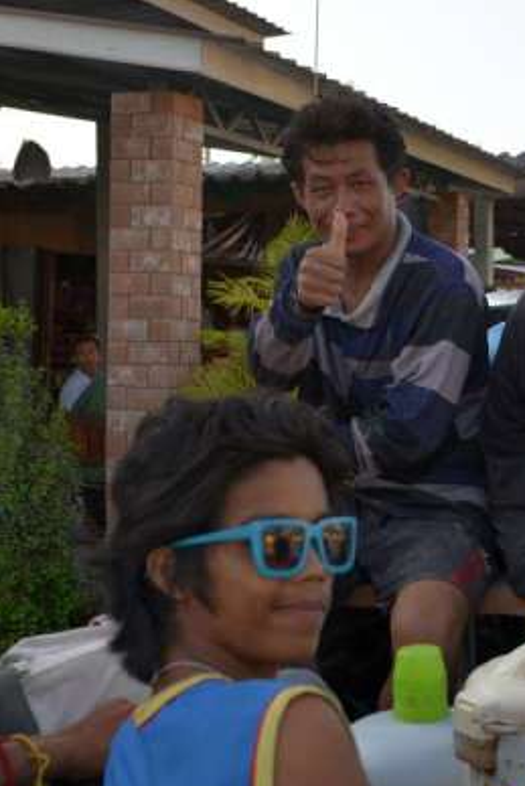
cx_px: 517
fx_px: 1442
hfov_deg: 20.0
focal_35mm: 66
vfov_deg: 30.5
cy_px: 344
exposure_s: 1/100
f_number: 5
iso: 100
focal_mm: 32
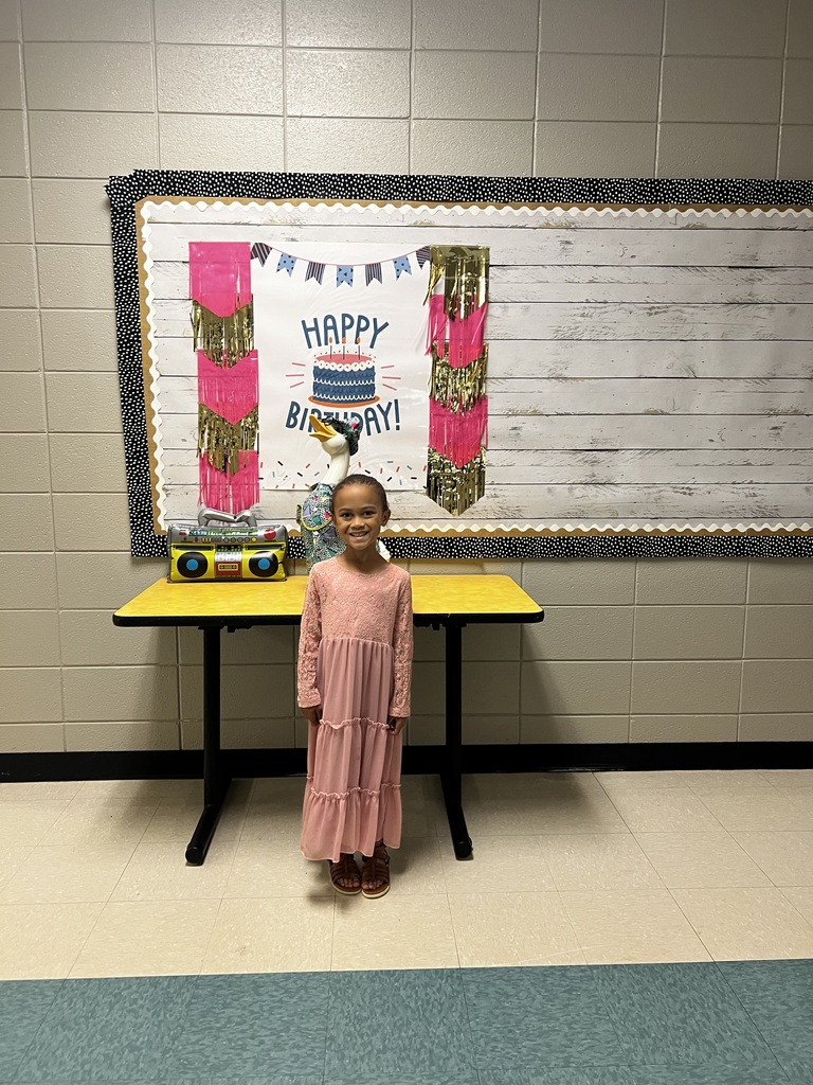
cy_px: 542
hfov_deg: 53.1
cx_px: 406
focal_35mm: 26
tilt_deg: -8.2
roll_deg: -0.4
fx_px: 814
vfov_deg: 67.3
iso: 125
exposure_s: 1/60
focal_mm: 5.7
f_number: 1.5
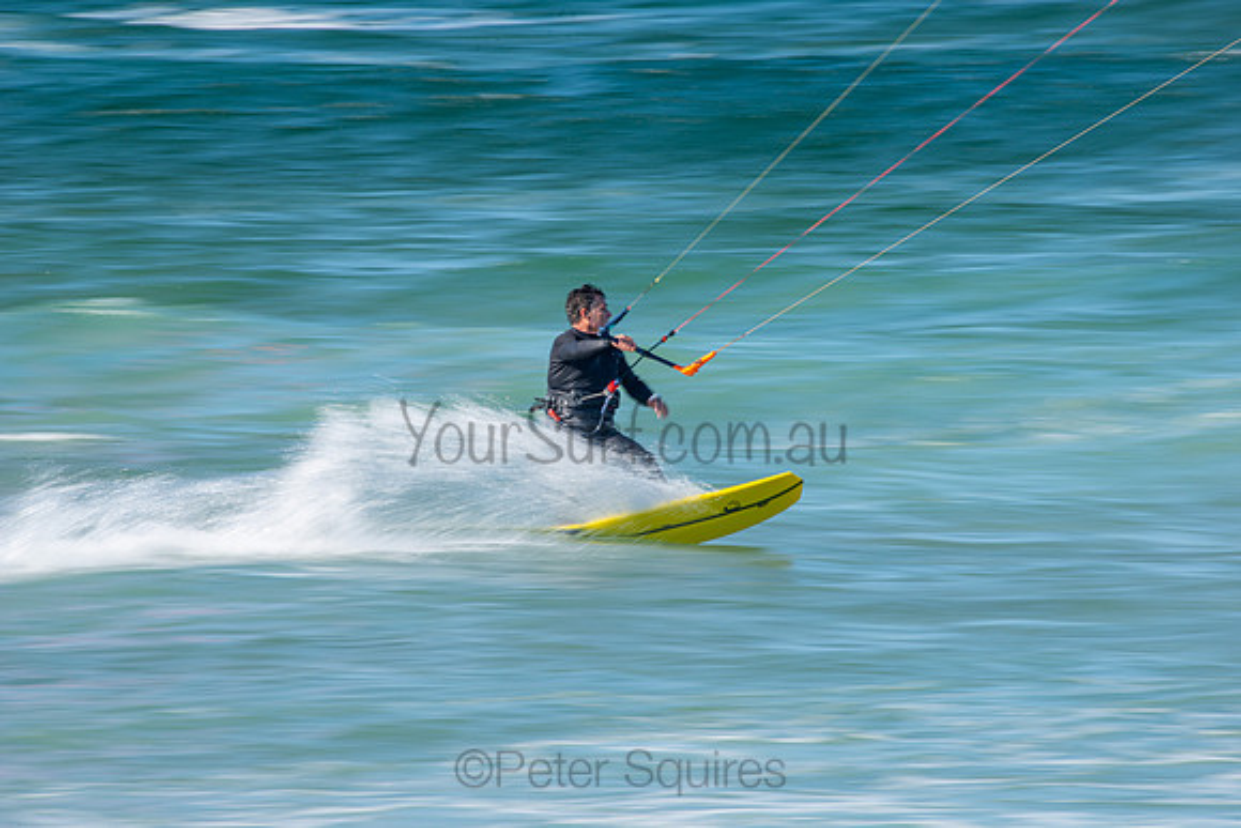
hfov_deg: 4.1
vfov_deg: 2.8
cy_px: 414
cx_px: 620
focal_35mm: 500
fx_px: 17239
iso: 31
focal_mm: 500
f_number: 18
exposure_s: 1/40
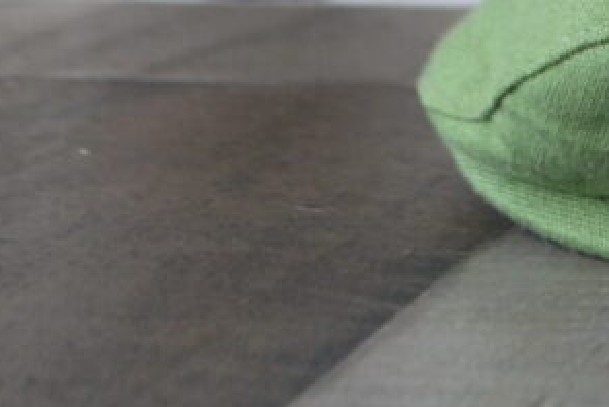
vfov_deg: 8.1
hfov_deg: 11.6
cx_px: 1092
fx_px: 2777
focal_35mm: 164
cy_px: -304
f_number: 4.5
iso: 400
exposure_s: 1/80
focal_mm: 20
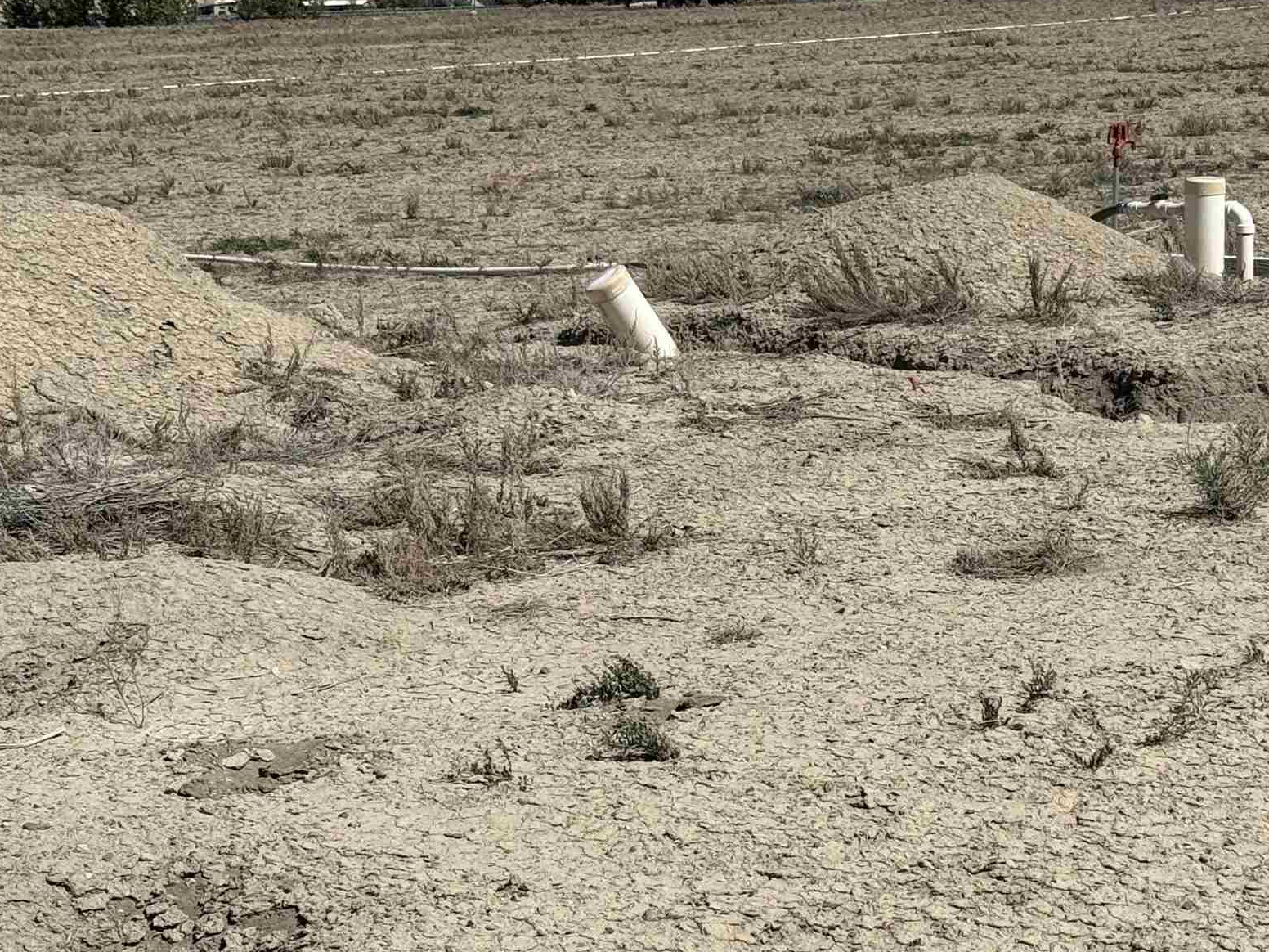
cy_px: 579
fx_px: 3483
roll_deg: +1.1
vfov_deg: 15.5
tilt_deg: -9.0
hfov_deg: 20.6
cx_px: 828
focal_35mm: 95
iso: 64
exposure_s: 1/11364
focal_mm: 6.76
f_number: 1.78
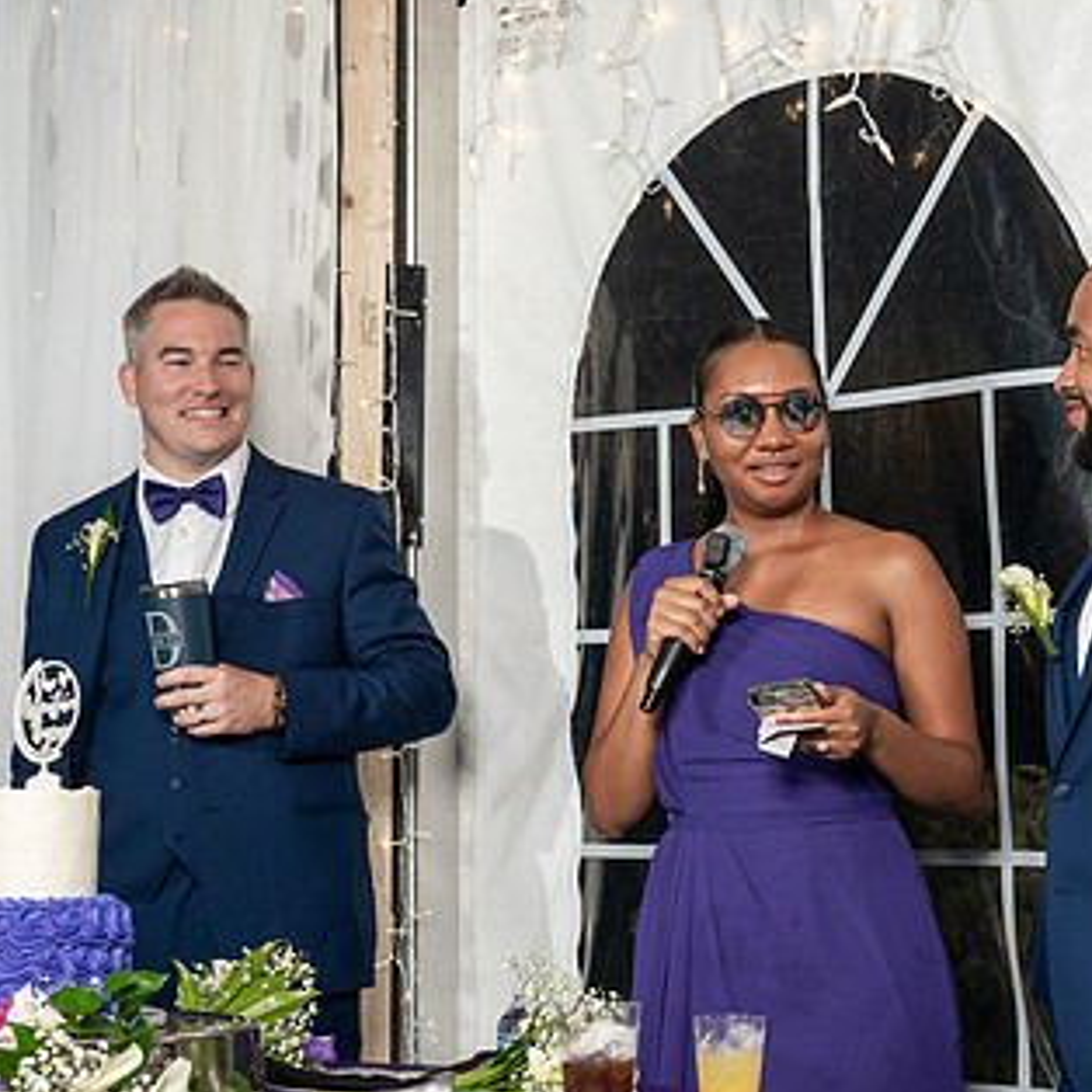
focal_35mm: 88
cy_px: 659
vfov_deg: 19.7
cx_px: 892
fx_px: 3141
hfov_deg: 19.5
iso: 1600
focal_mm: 56
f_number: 5.6
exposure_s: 1/200
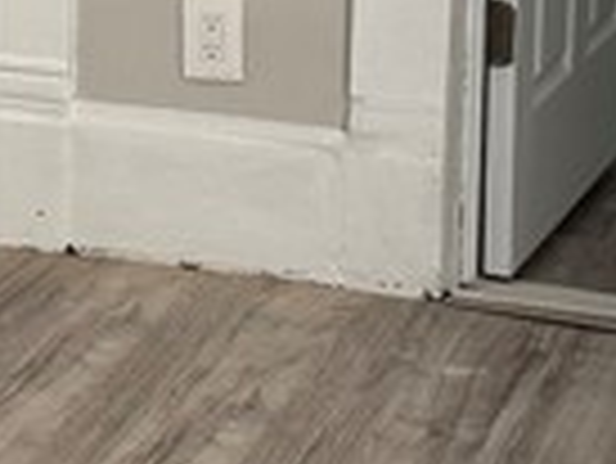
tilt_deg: -8.6
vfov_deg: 8.2
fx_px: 3188
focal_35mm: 179
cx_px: -481
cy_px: -167
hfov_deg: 10.4
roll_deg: +0.8
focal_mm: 6.76
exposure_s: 1/121
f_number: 1.78
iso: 125
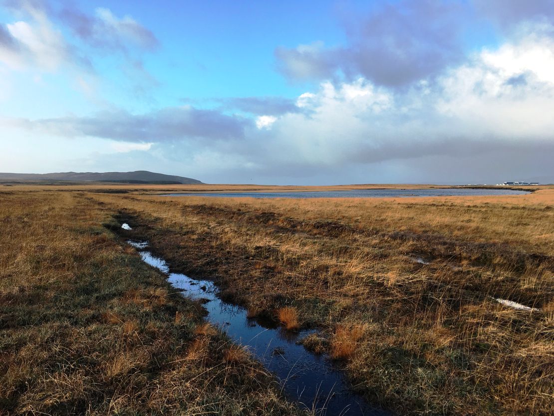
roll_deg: +1.1
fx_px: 464
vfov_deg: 48.2
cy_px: 208
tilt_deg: +0.0
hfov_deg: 61.6
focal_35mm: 29
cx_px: 277
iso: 25
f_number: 2.2
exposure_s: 1/503
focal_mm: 4.15
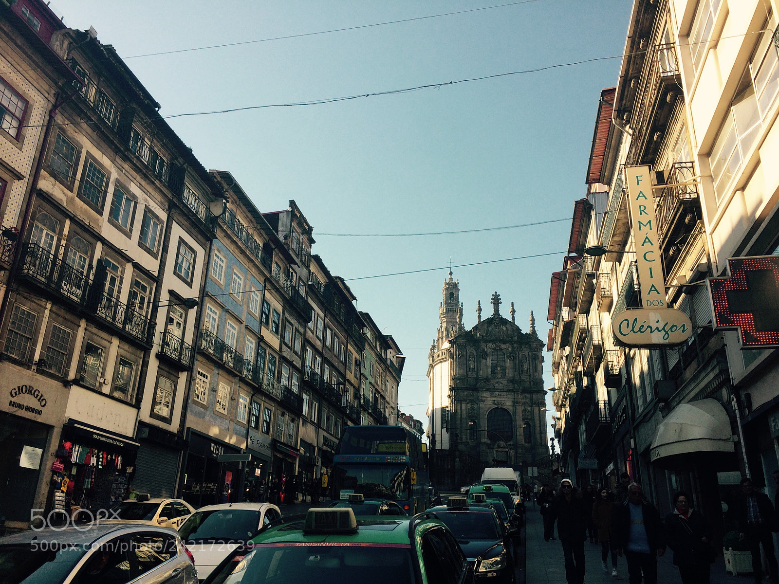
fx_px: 653
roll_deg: -1.0
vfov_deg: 48.2
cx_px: 390
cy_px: 292
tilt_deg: +21.2
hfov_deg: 61.7
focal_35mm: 29
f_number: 2.2
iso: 32
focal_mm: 4.15
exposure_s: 1/1244
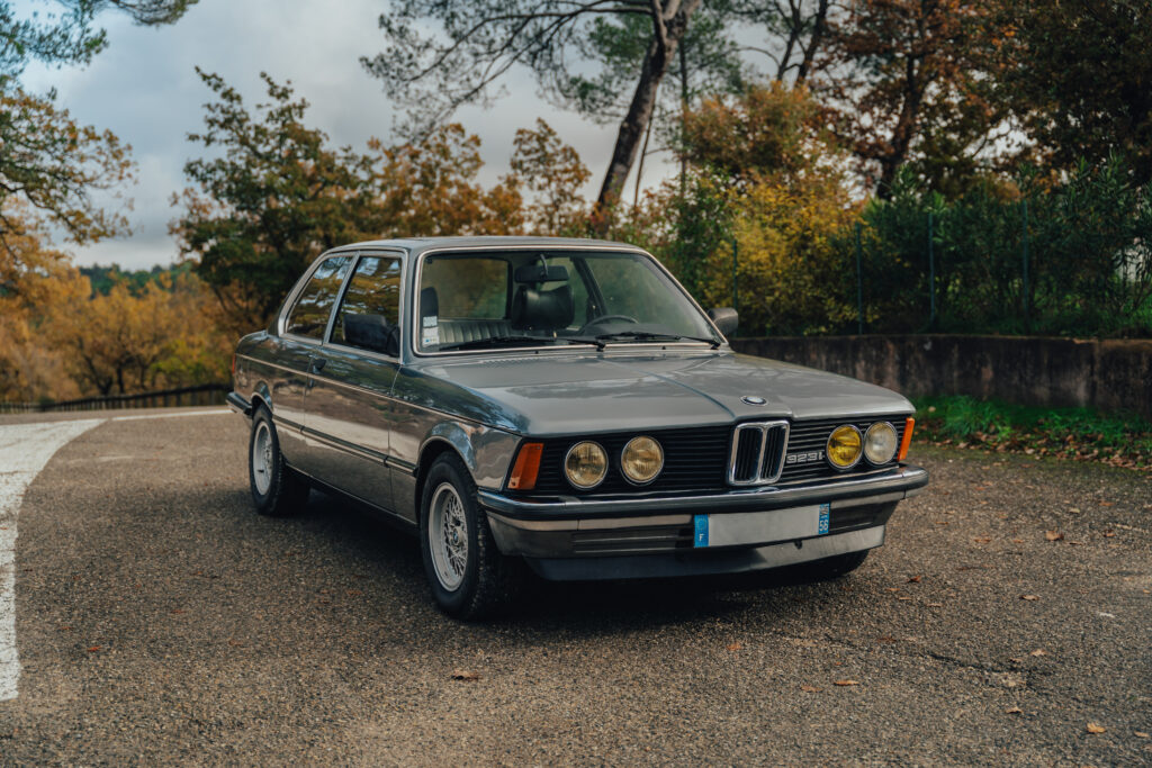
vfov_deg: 30.1
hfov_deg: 44.0
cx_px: 576
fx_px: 1427
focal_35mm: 45
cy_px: 384
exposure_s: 1/500
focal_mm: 44.6
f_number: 2.8
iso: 125
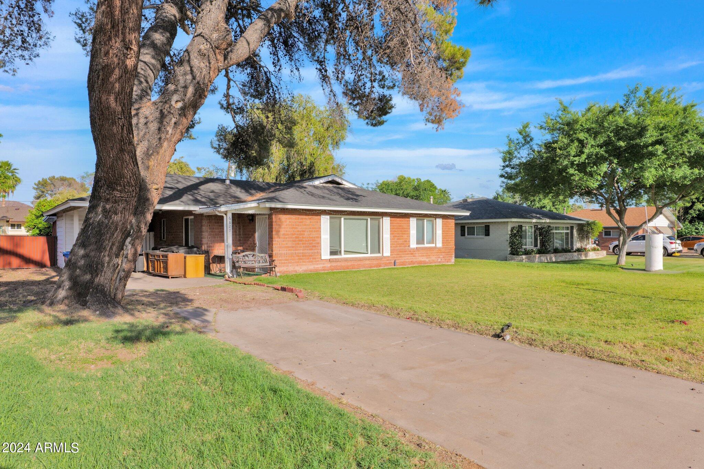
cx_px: 352
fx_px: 430
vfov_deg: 57.2
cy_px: 234
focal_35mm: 22
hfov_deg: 78.6
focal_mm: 22
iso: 640
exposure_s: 1/500
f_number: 11
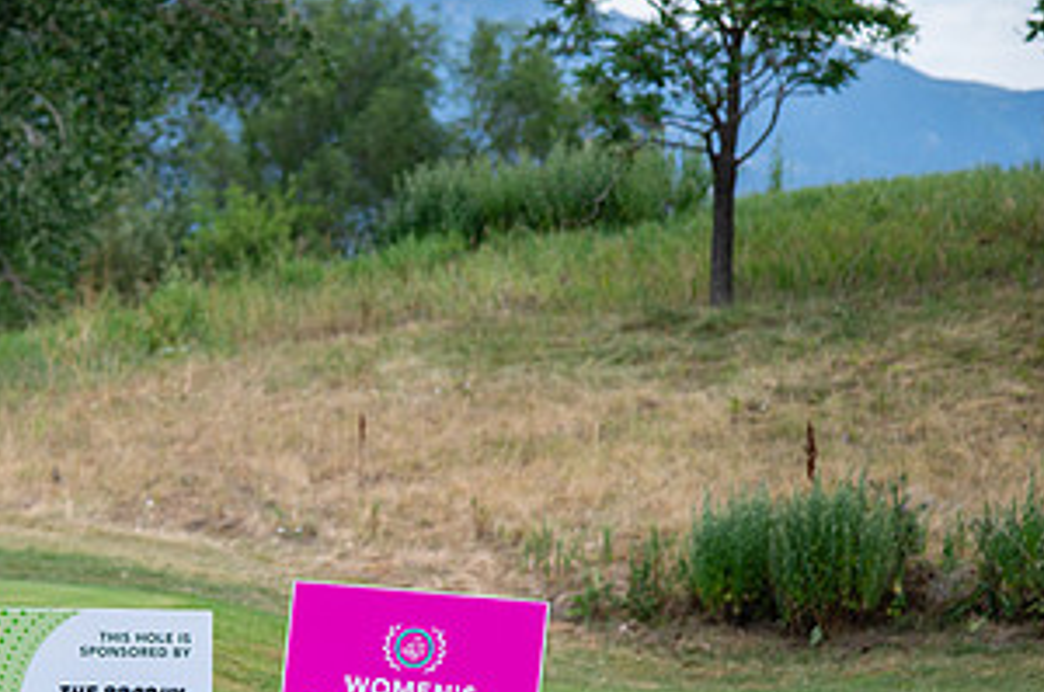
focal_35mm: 155
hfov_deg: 13.2
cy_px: 535
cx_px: 156
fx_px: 4488
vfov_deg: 8.8
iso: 200
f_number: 4
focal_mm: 78
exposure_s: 1/1600
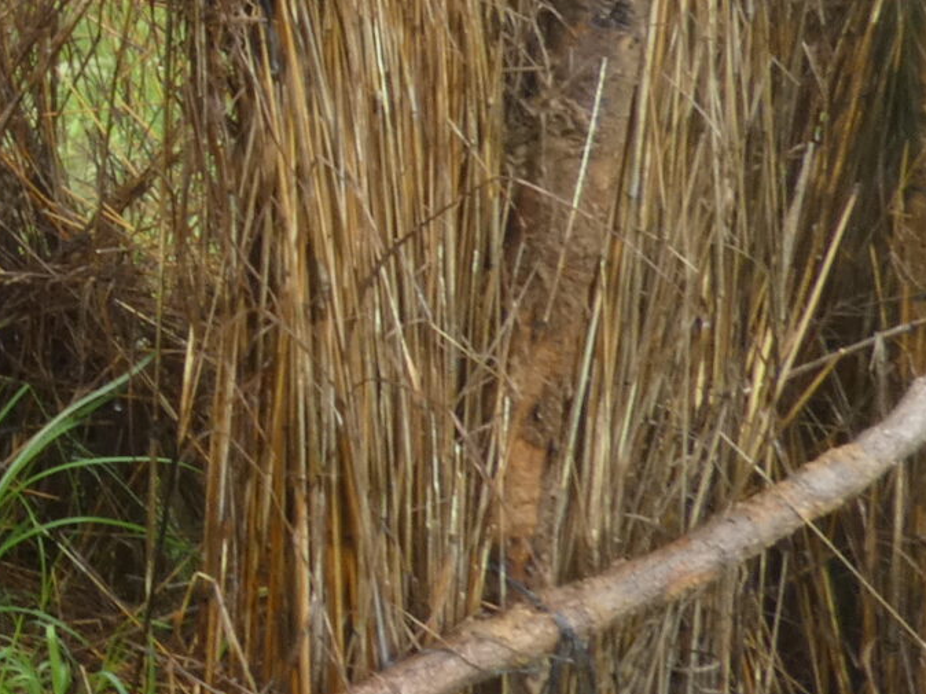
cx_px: -631
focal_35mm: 76
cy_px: -66
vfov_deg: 18.6
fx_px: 2032
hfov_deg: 20.2
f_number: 8
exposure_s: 1/40
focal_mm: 3.6
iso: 80
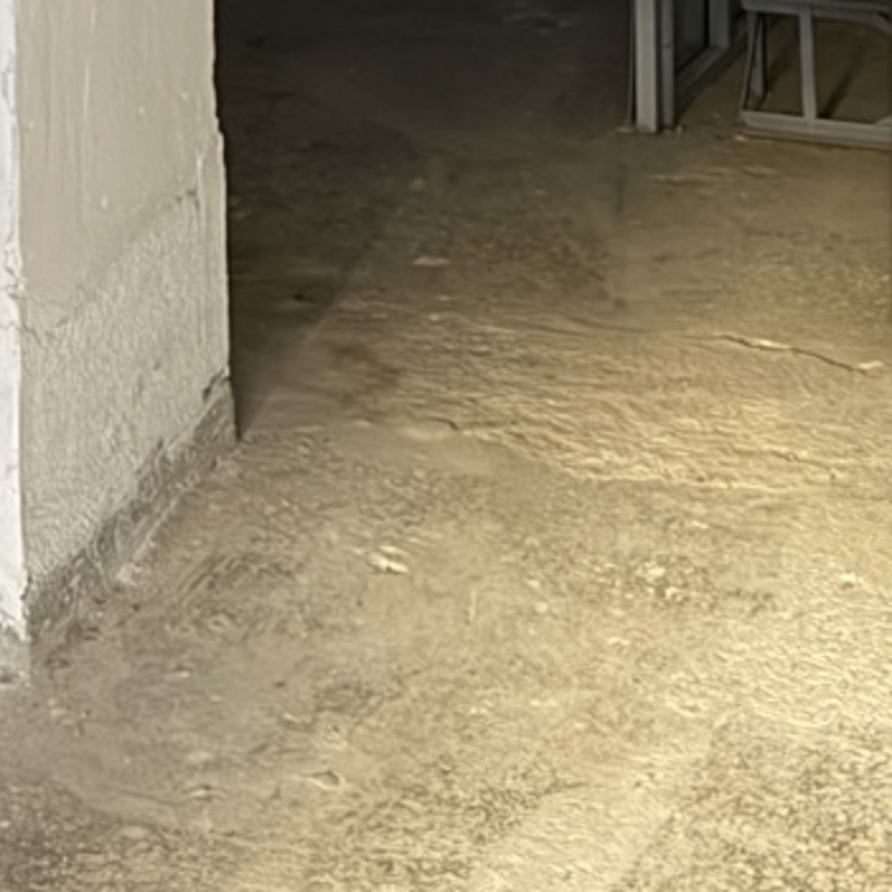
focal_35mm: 116
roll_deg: +1.8
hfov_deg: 14.8
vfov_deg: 13.6
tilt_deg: +0.3
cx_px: -13
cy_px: -681
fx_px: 3382
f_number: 1.78
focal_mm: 6.76
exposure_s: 1/54
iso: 800
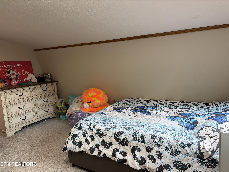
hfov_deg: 67.3
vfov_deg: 53.1
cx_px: 114
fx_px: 172
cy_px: 86
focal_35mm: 26
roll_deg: +3.7
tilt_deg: -7.6
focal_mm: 5.96
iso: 125
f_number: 1.6
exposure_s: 1/100
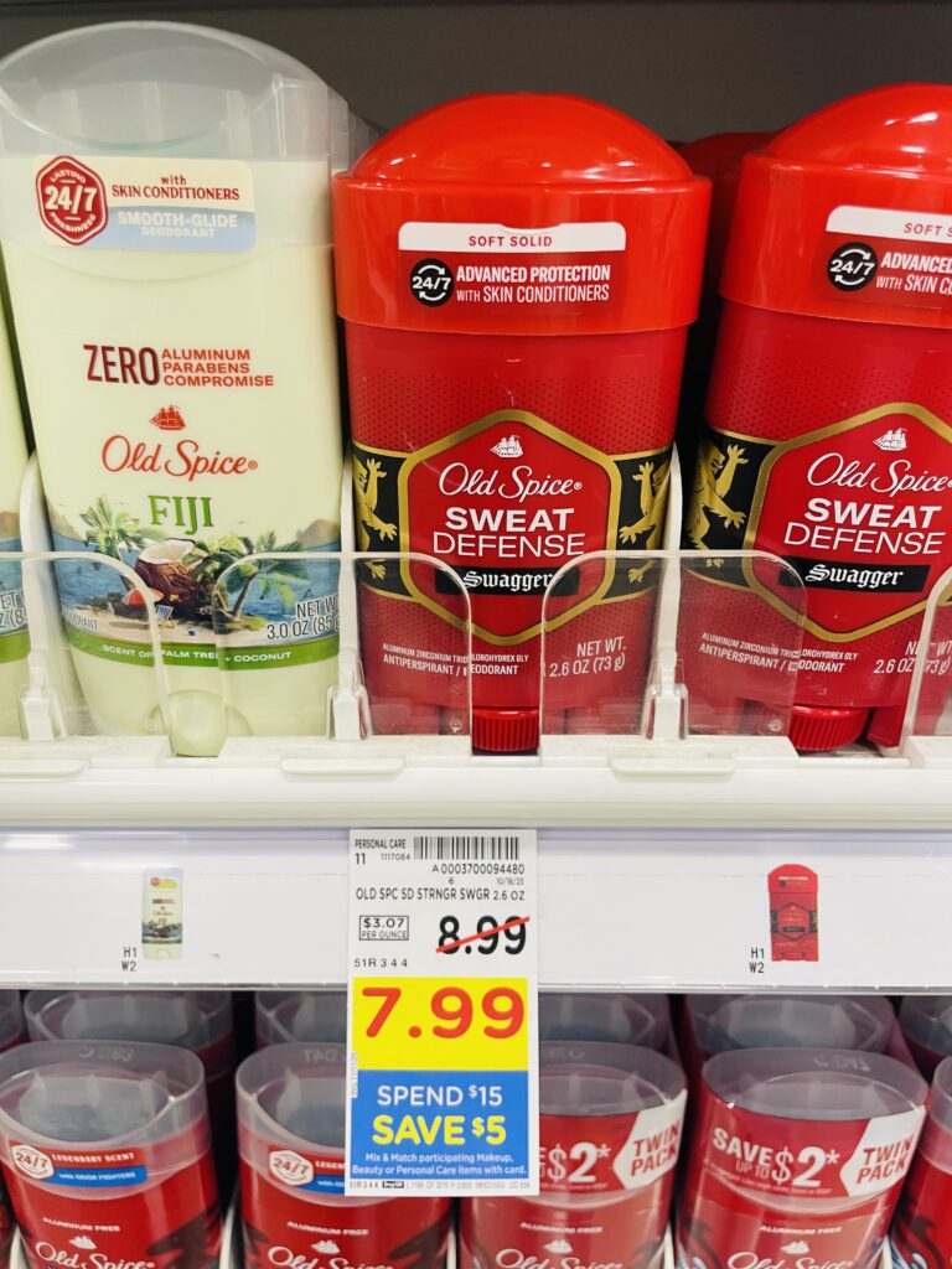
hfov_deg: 53.1
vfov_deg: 67.3
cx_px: 476
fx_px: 953
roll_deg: +0.8
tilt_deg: -24.0
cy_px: 634
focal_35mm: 26
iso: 80
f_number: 1.6
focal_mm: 4.2
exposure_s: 1/60
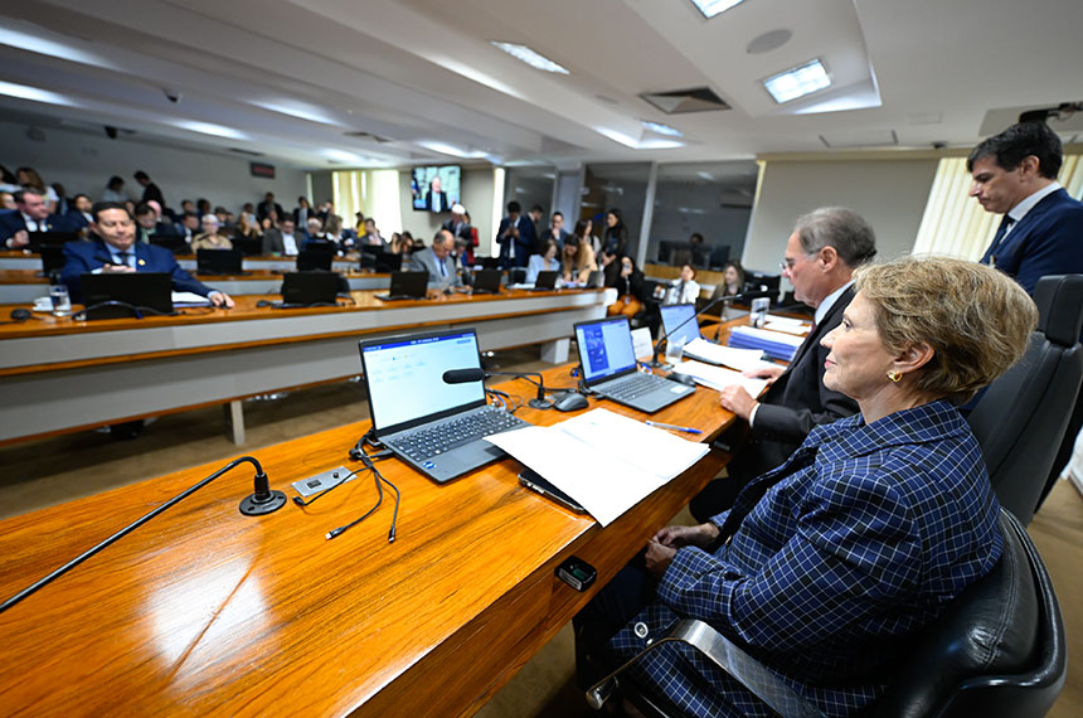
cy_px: 359
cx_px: 542
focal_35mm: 15
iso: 2000
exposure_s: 1/160
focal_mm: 15
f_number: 2.8
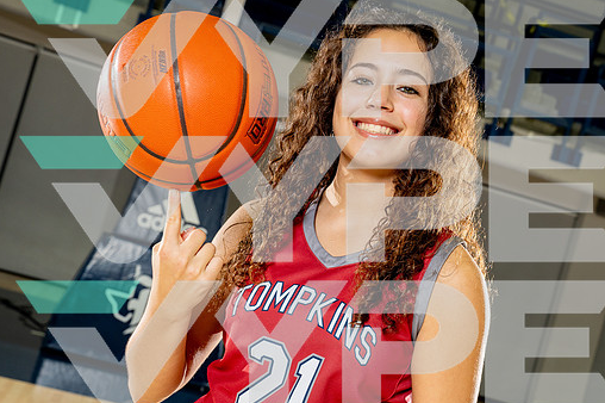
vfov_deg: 21.2
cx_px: 323
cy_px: 200
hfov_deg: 31.4
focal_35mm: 64
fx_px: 1075
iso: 640
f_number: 8
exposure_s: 1/250
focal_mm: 56
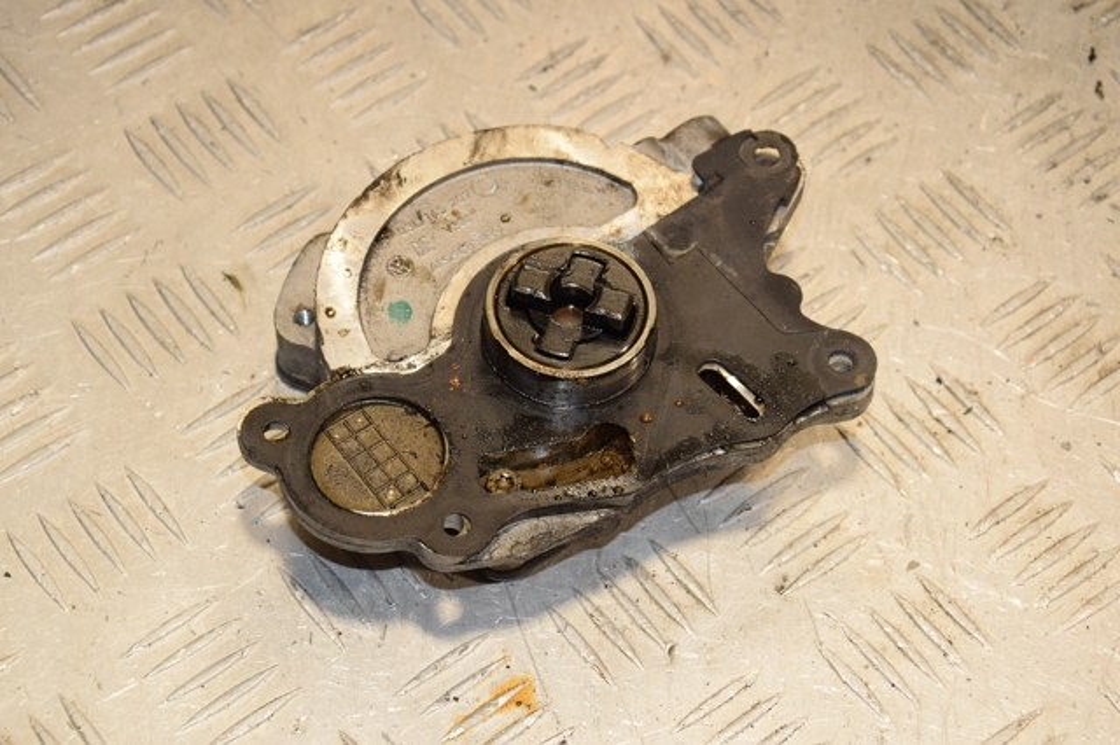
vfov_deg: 14.7
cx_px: 560
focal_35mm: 93
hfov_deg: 21.9
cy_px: 372
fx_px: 2892
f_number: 8
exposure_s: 1/200
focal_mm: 62
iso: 800
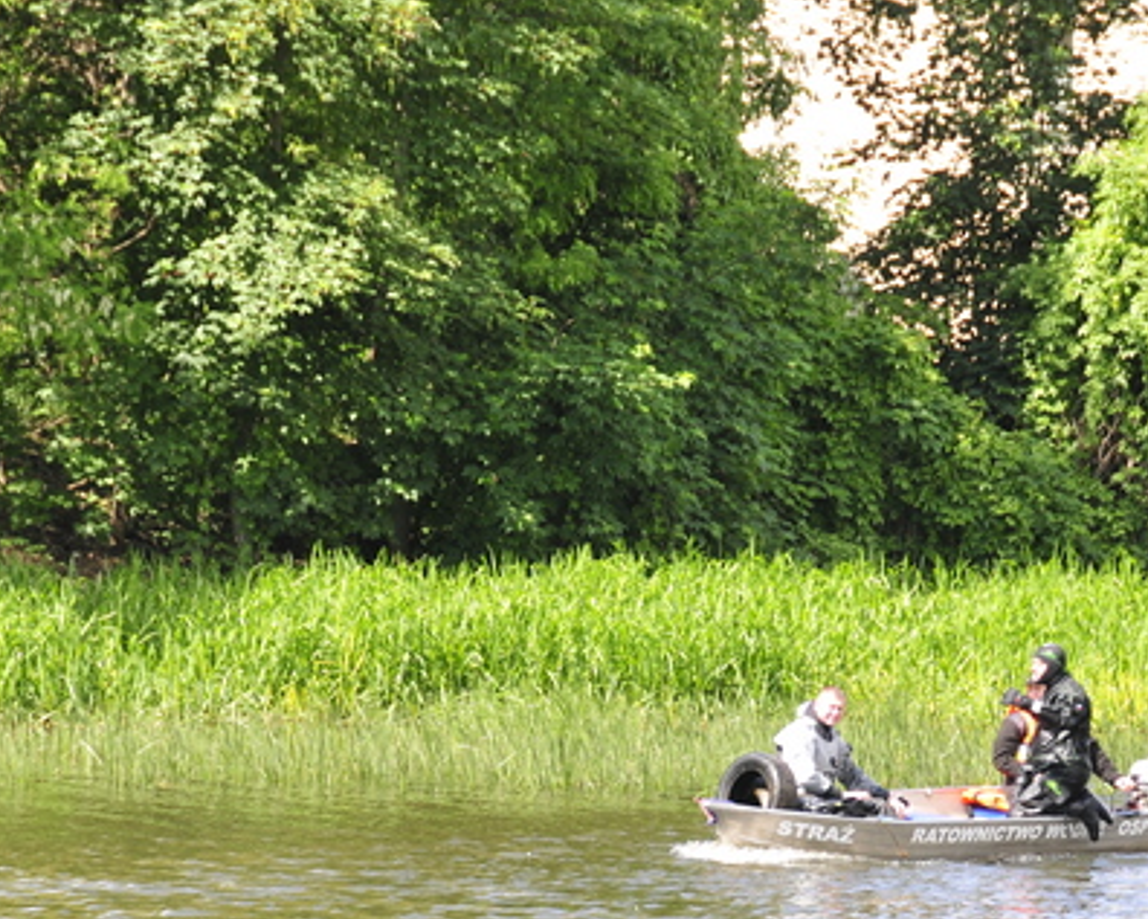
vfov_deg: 4.7
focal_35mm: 327
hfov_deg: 5.9
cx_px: 690
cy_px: 687
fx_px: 11113
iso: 200
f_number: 6.3
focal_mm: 120
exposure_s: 1/160
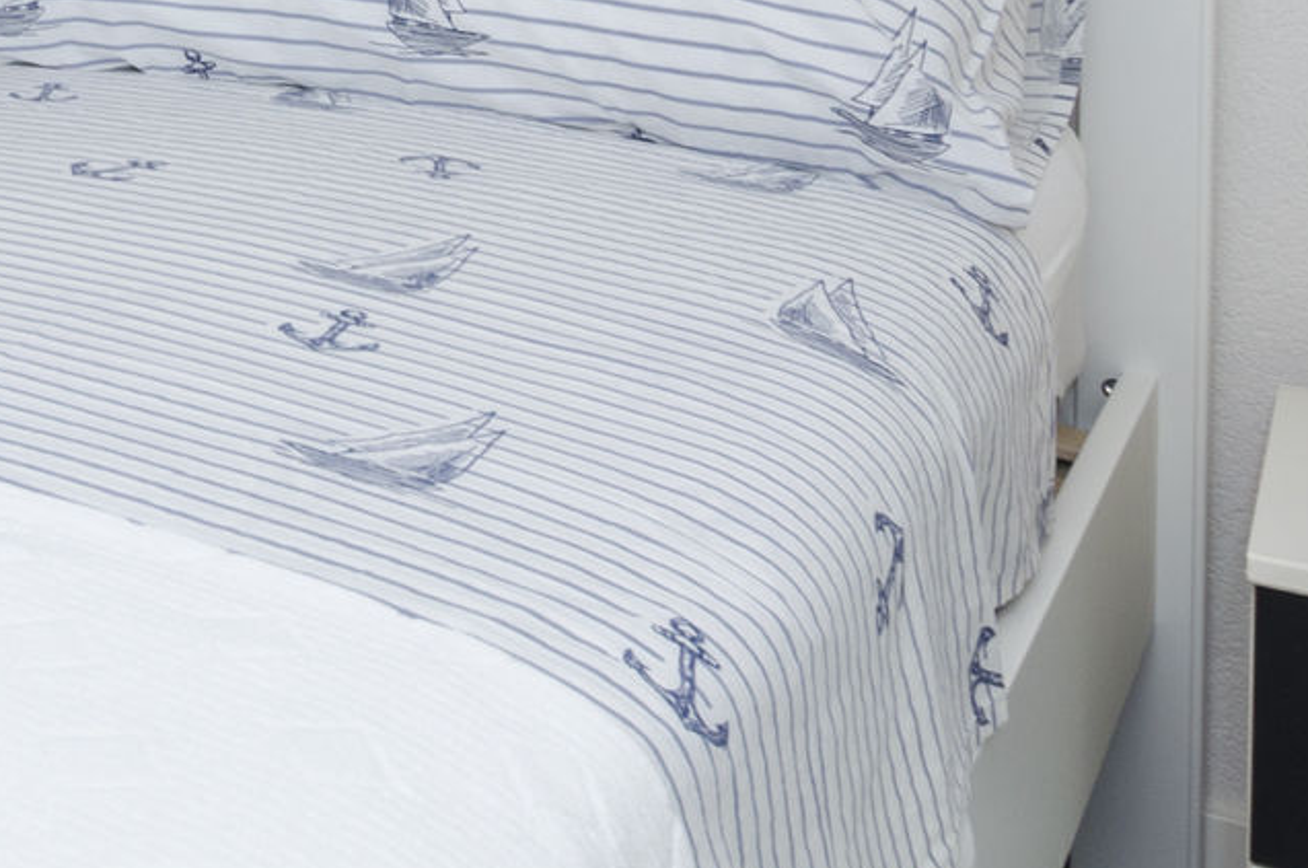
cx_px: -553
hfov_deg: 24.8
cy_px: -336
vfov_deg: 18.7
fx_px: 2394
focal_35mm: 66
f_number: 8
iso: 100
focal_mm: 10
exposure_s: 1/160
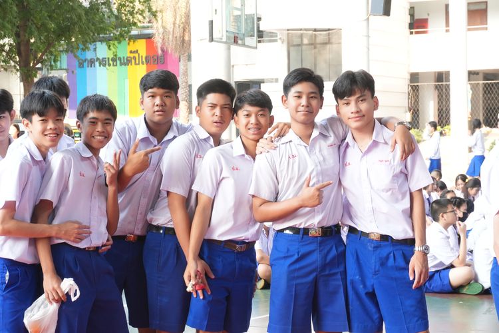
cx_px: 250
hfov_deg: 27.0
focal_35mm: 75
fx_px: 1040
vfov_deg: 18.2
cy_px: 166
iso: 1000
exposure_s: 1/60
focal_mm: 50
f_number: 9
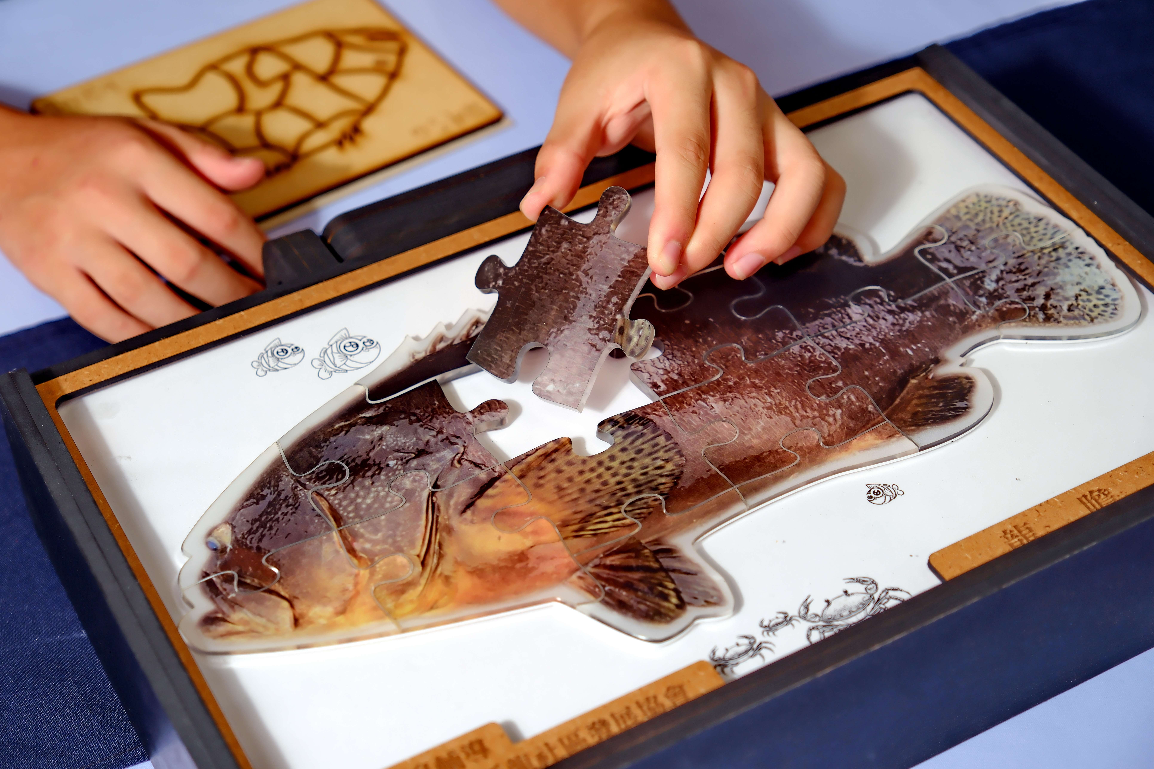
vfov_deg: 21.9
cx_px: 577
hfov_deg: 32.4
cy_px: 384
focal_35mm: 62
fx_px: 1987
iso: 160
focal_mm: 41.4
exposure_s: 1/60
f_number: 3.2
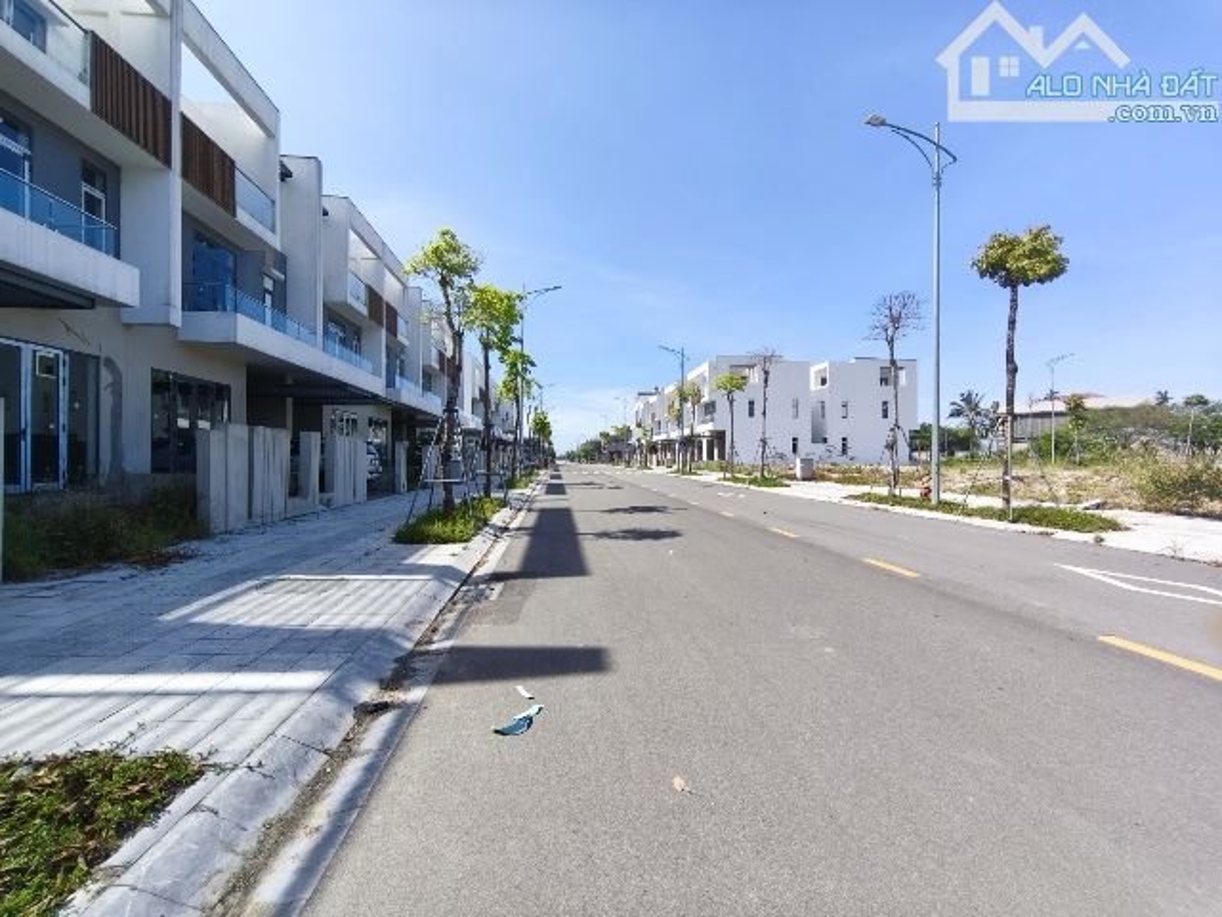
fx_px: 530
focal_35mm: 15
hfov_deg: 98.2
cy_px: 458
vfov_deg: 81.7
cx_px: 611
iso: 50
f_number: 2.2
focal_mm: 1.91
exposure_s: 1/781
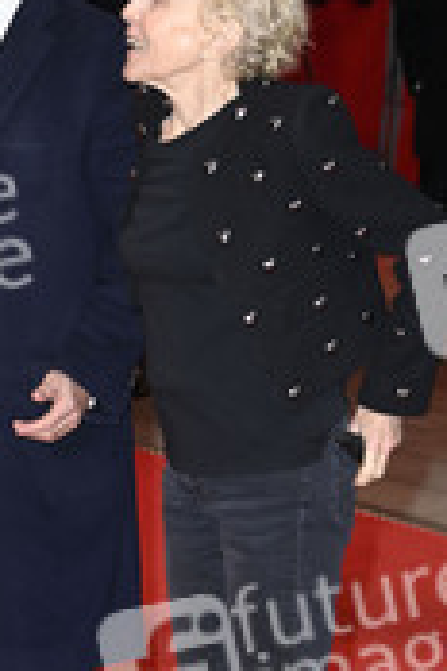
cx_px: -54
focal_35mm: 230
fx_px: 4283
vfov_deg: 8.9
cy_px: 459
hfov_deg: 5.9
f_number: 5.6
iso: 800
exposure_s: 1/250
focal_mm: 100
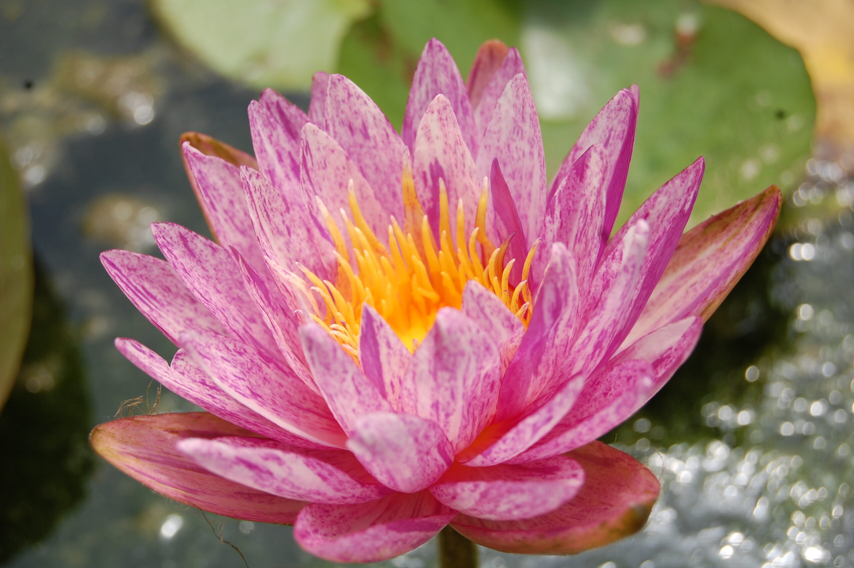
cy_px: 284
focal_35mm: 78
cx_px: 427
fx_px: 1849
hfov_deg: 26.0
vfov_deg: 17.5
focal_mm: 52
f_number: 9
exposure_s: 1/320
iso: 200
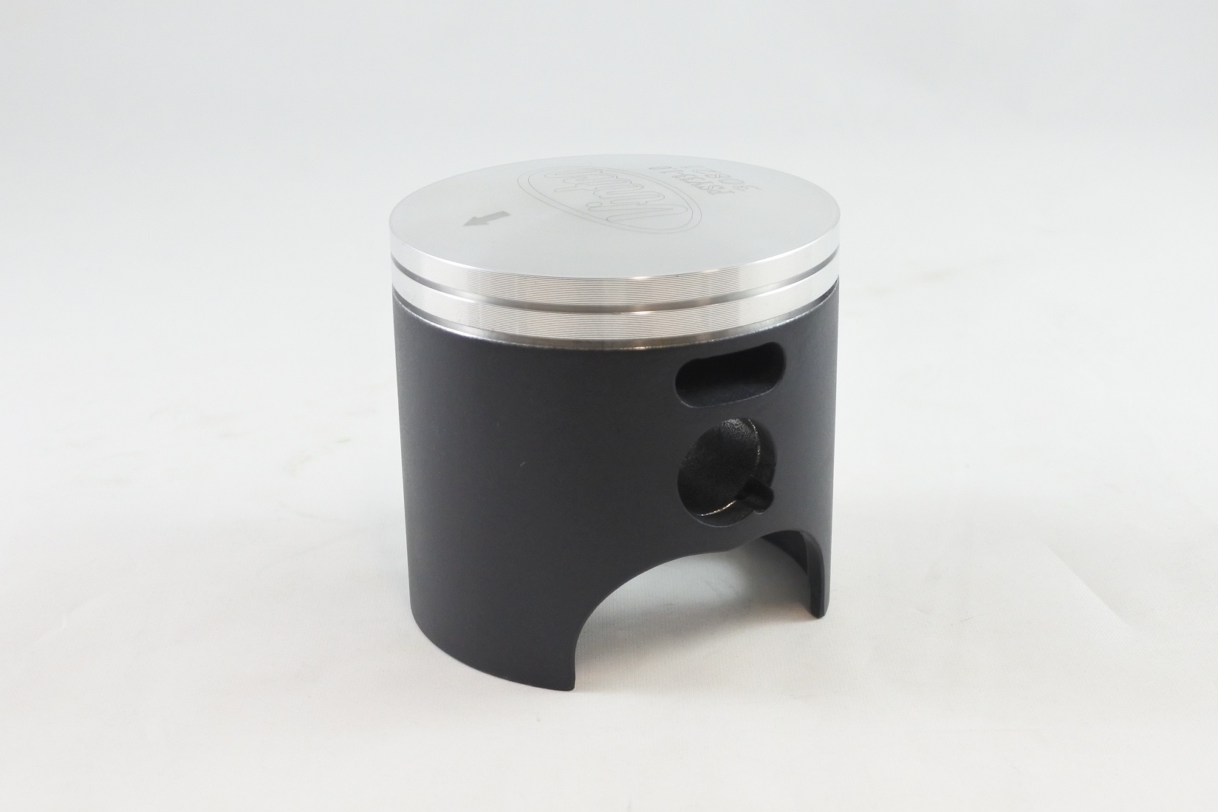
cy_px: 416
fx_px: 1319
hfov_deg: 49.6
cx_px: 610
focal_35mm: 39
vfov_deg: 34.2
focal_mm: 14.3
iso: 560
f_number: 4
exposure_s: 1/125
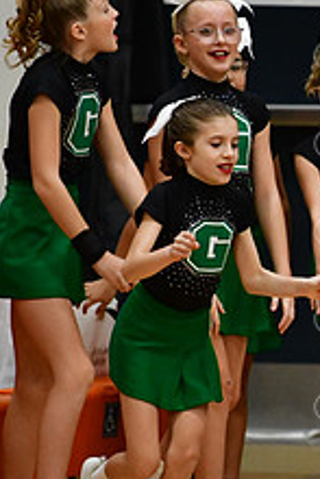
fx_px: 10543
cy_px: 275
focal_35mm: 792
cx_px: 629
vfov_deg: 2.6
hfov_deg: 1.7
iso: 4000
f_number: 2.8
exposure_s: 1/800
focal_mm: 200
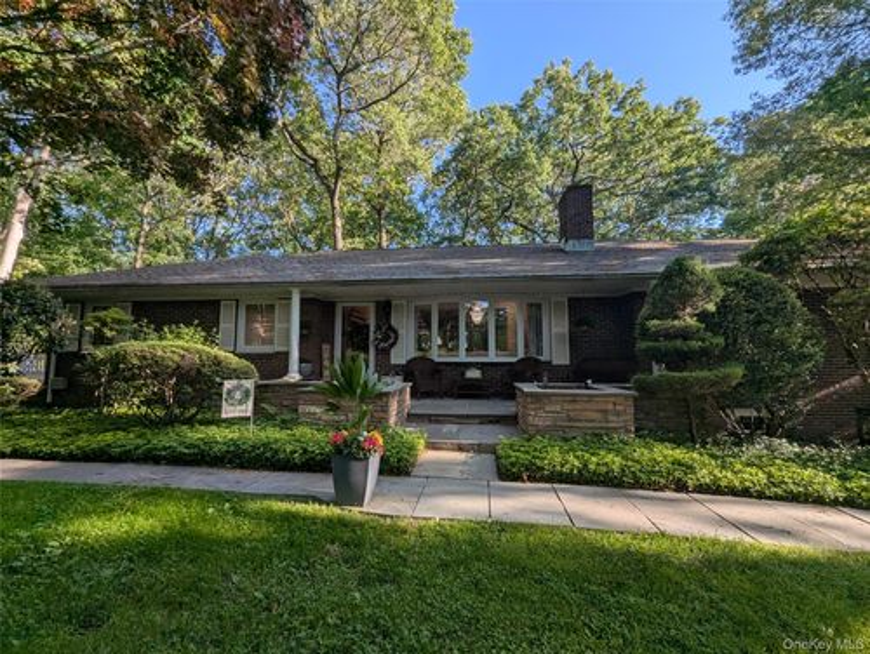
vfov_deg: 90.0
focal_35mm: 13
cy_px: 327
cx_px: 435
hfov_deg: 106.1
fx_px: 327
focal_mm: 1.95
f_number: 2.2
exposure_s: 1/390
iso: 47
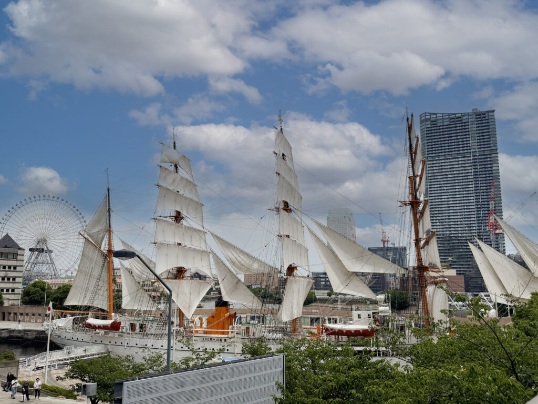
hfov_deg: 71.6
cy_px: 202
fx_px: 373
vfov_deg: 56.8
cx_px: 269
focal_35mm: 24
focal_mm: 6.76
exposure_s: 1/12346
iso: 64
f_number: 1.78
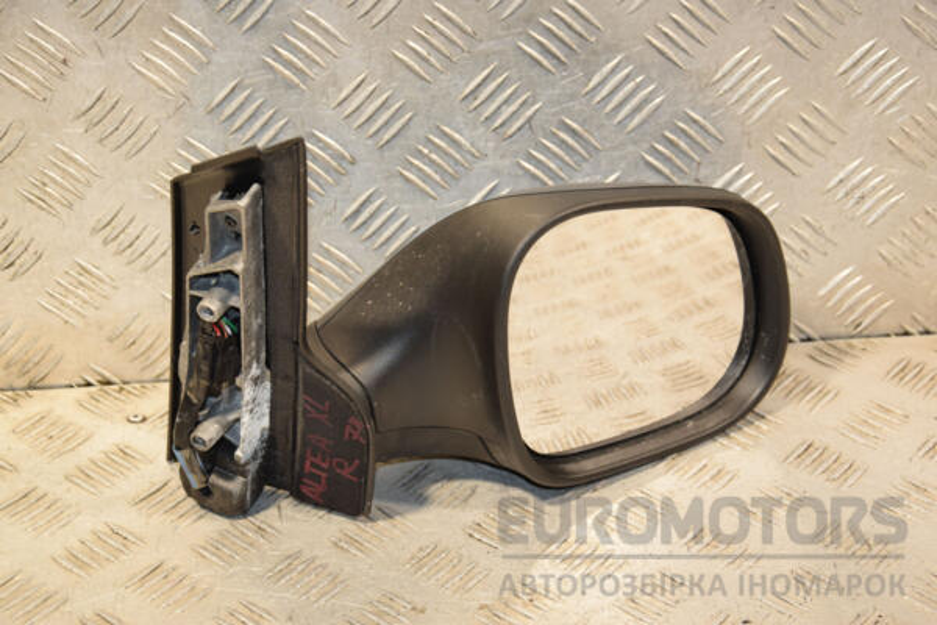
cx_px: 468
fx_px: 2030
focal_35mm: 78
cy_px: 312
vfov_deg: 17.5
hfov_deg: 26.0
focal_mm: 52
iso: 800
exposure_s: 1/200
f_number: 5.6
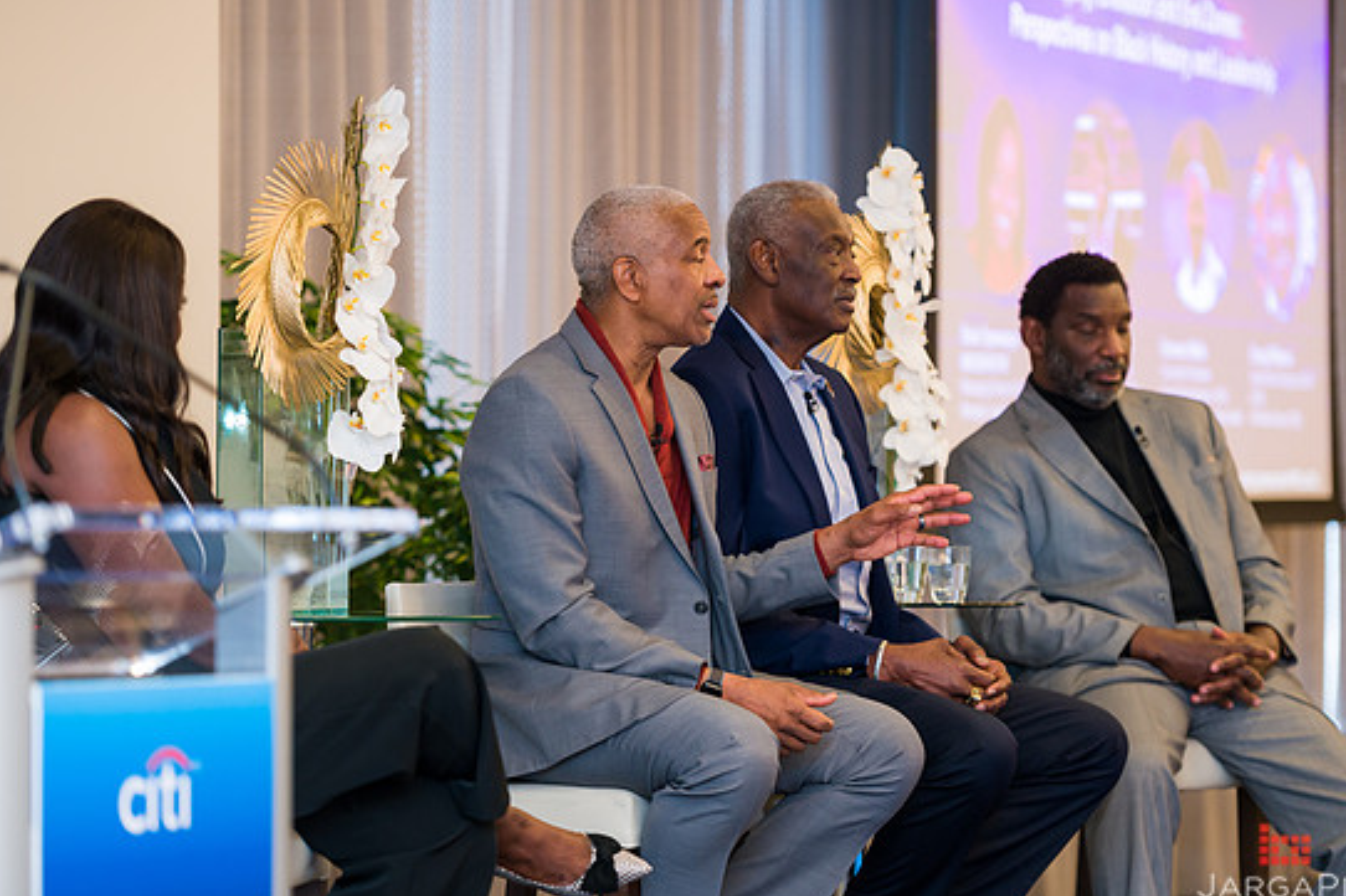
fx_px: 5195
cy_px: 474
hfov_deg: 14.8
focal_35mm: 139
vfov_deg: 9.9
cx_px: 715
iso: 800
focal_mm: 130
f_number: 3.2
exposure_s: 1/200
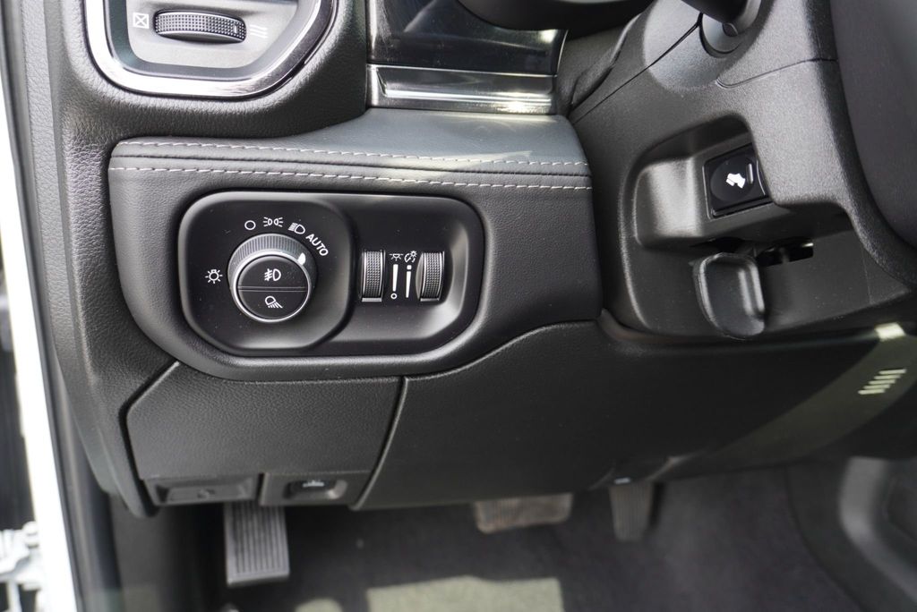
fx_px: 726
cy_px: 306
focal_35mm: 28
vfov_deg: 45.7
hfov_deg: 64.5
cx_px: 458
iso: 200
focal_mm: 19
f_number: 4
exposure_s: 1/60
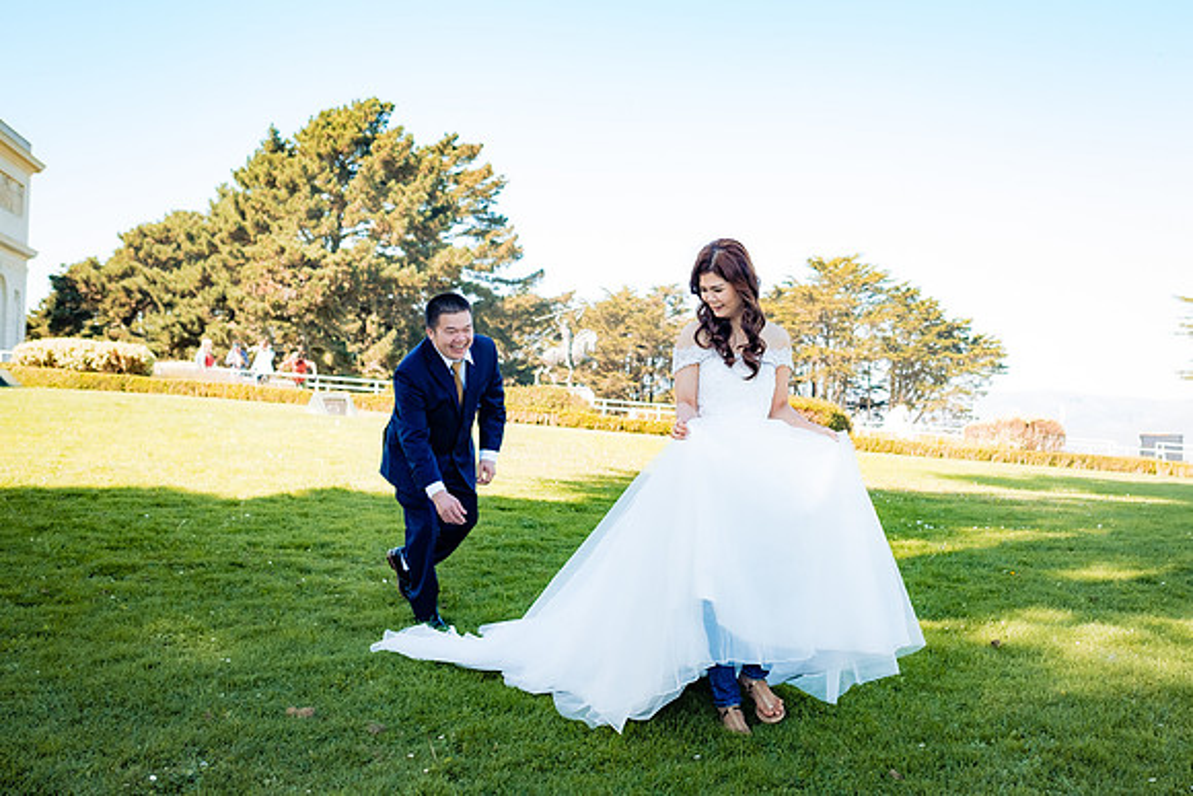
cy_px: 330
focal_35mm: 41
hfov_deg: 47.2
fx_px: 1358
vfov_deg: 32.6
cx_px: 698
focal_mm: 23
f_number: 2.8
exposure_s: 1/400
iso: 200
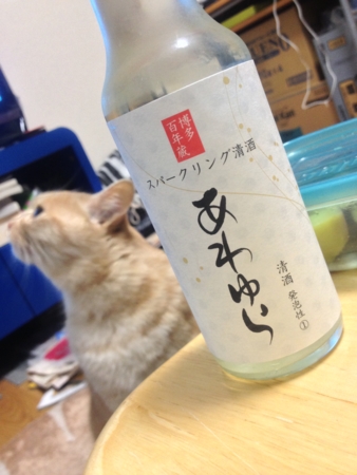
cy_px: 238
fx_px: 481
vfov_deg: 52.6
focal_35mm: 35
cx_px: 178
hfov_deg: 40.7
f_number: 2.4
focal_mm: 4.28
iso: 160
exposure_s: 1/20
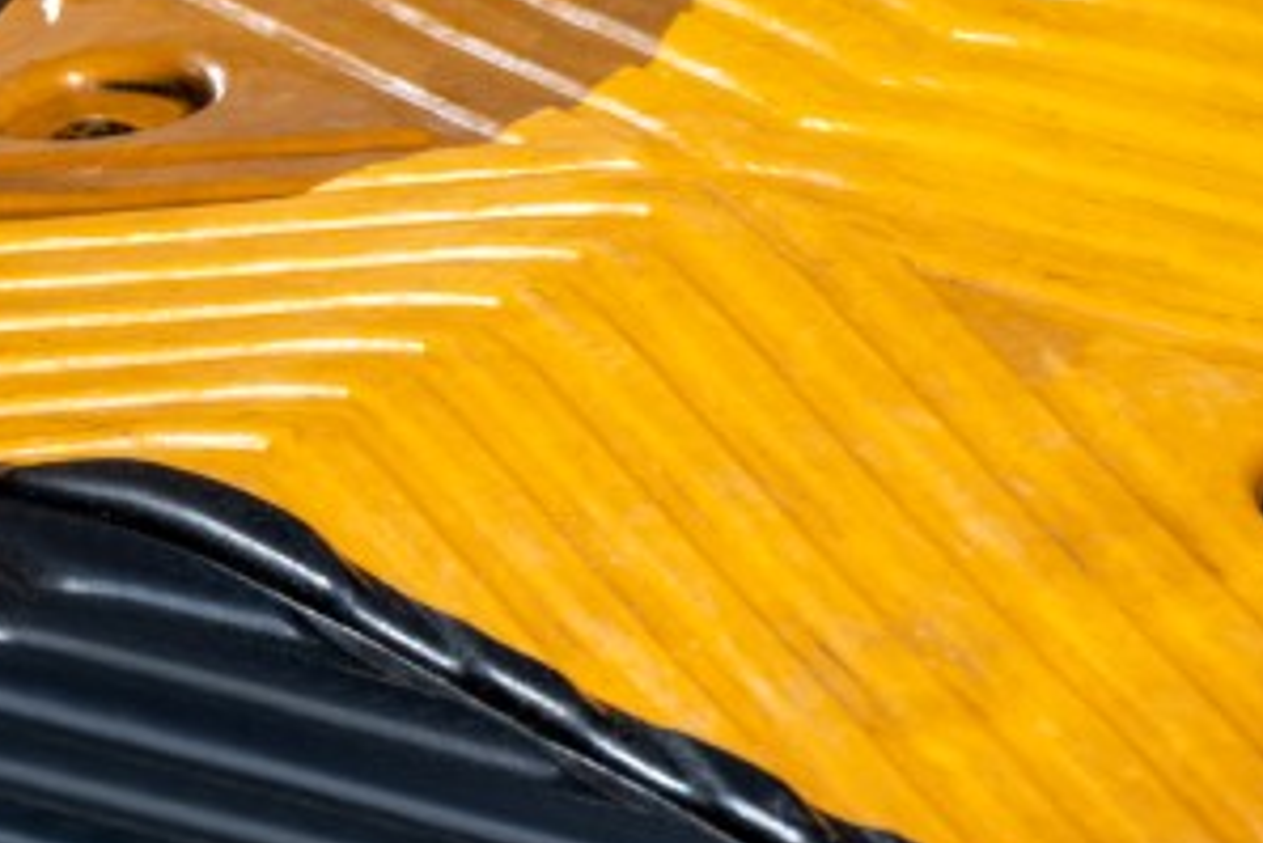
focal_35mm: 773
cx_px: -1017
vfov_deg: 1.8
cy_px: -686
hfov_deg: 2.7
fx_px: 27131
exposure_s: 1/500
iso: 100
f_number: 8
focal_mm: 200
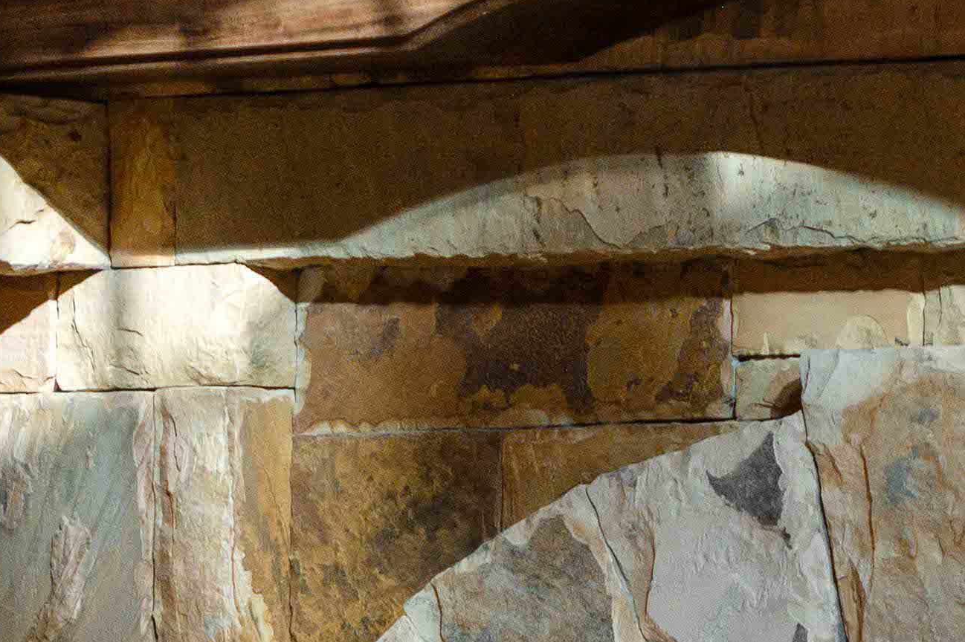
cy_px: 750
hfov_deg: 8.8
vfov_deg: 5.9
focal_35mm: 233
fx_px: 6242
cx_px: 680
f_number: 2.8
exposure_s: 1/320
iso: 320
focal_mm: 50
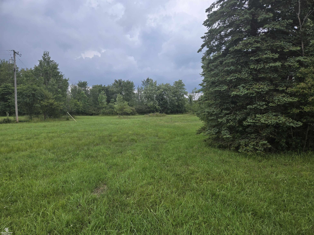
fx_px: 209
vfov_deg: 58.9
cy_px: 118
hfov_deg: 73.9
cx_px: 157
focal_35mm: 23
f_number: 1.8
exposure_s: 1/1038
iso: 25
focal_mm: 5.4
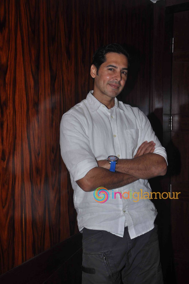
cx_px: 94
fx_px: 379
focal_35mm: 48
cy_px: 142
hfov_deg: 28.0
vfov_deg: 41.2
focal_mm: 32
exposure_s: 1/250
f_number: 9
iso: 320
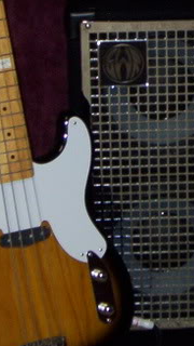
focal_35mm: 175
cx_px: 214
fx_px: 1600
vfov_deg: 12.2
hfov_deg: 6.9
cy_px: 8
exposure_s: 1/46.6
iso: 140
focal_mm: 9.98
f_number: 3.54
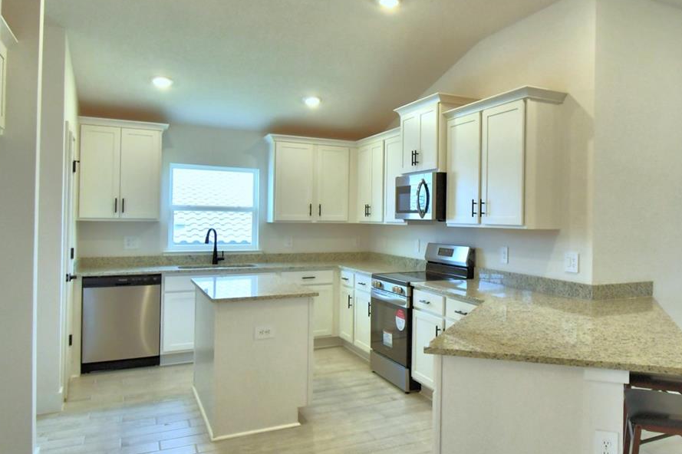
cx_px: 454
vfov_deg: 47.9
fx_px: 511
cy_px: 215
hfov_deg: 65.6
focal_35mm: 27
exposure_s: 1/125
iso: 400
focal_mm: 10
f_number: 4.5
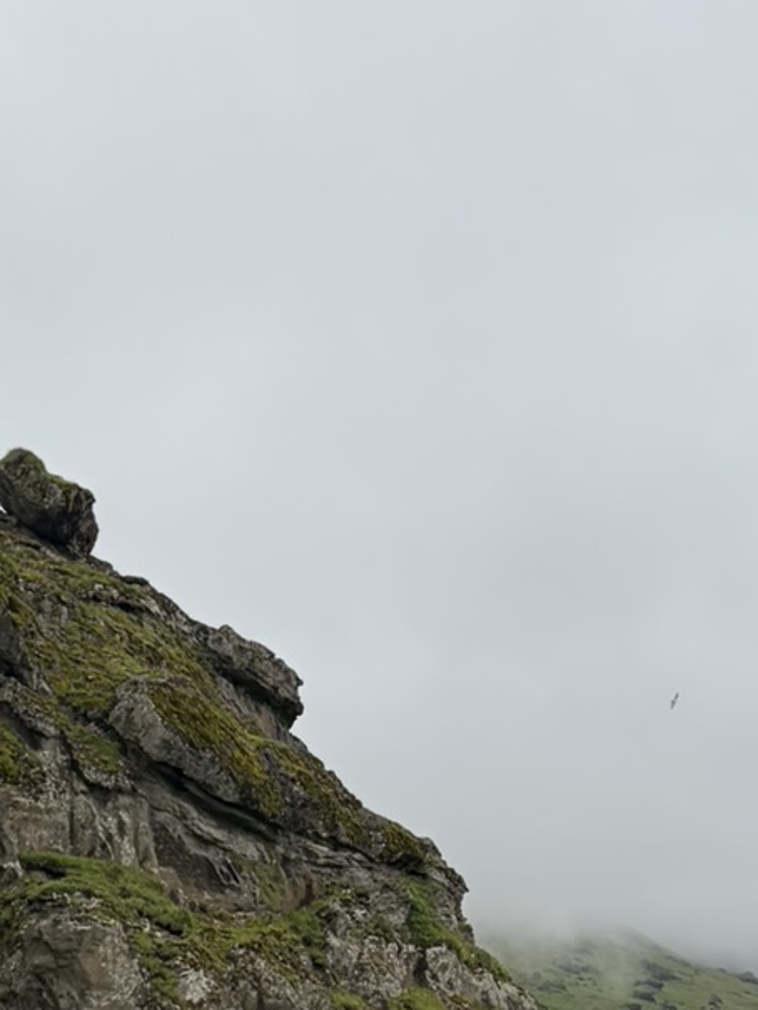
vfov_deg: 22.1
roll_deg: -0.7
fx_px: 2568
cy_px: 753
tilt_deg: +11.0
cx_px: -374
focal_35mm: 88
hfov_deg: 15.5
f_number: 1.6
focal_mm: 5.96
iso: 50
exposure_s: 1/1484
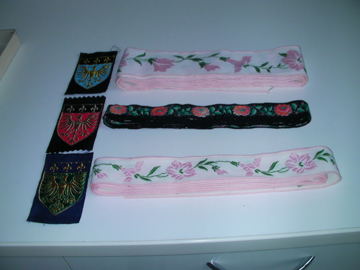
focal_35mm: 38
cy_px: 135
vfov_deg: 37.7
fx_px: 395
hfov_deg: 49.0
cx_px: 180
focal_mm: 6.3
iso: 82
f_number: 5.6
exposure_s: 1/30
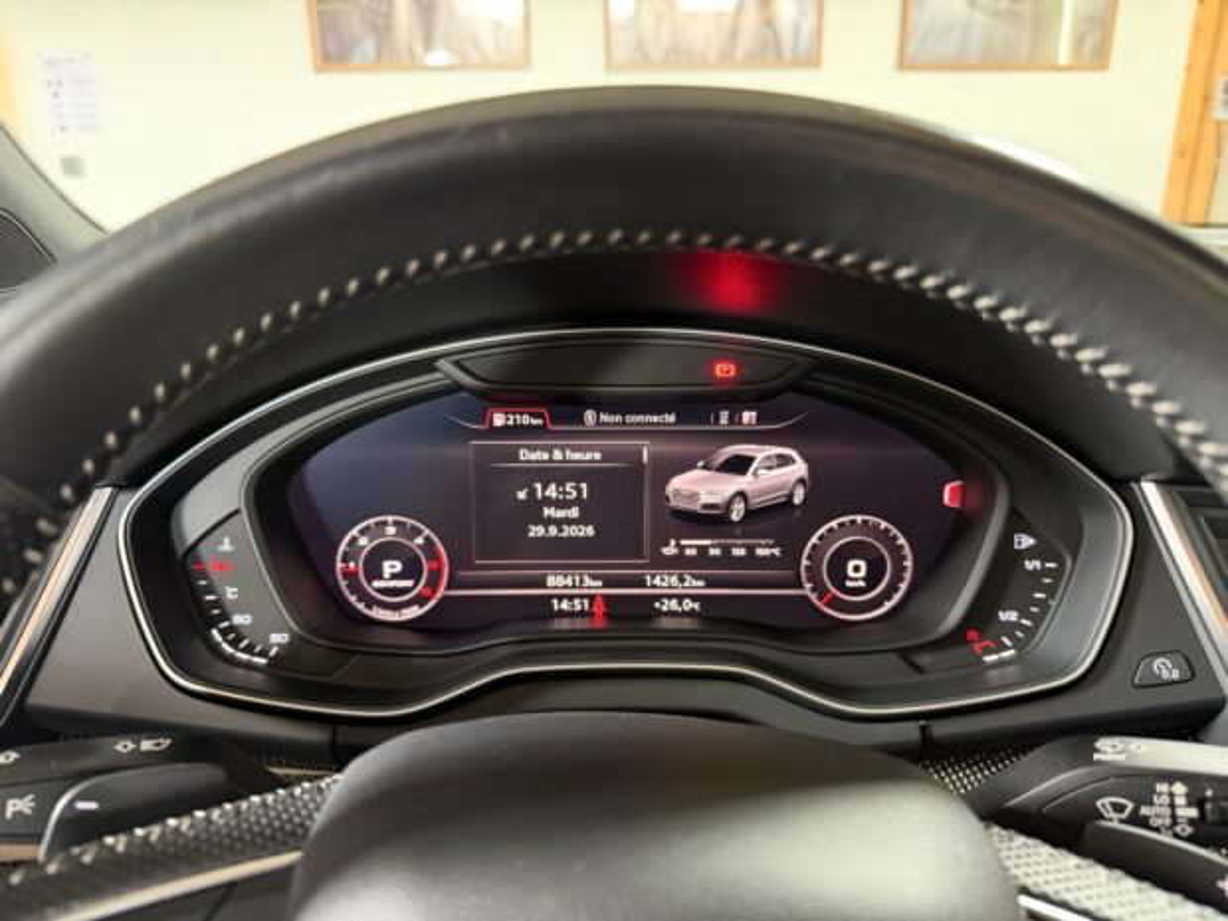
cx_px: 614
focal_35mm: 24
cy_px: 460
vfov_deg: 56.8
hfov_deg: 71.6
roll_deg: +0.3
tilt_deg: -19.1
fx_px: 851
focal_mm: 6.76
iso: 800
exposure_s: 1/33
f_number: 1.78
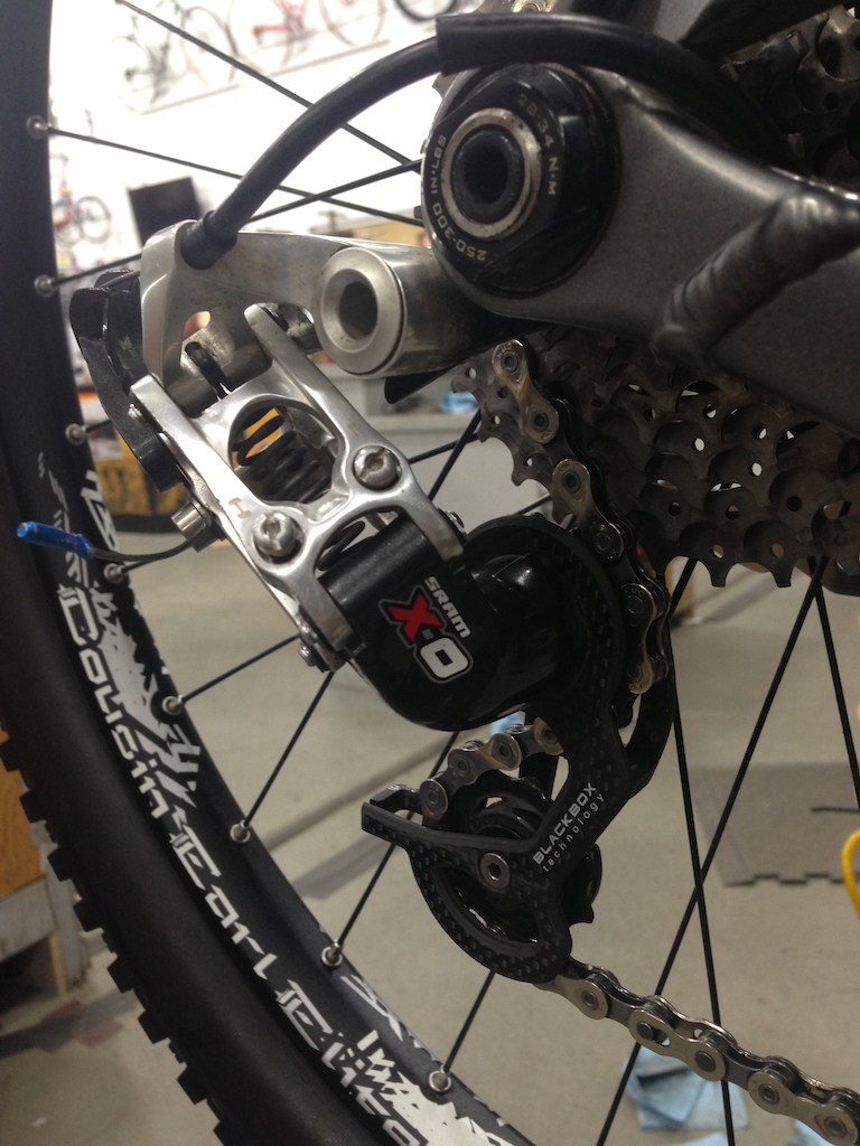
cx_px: 430
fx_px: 1093
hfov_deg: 42.9
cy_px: 573
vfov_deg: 55.4
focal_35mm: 33
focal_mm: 4.13
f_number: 2.4
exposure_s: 1/20
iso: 100
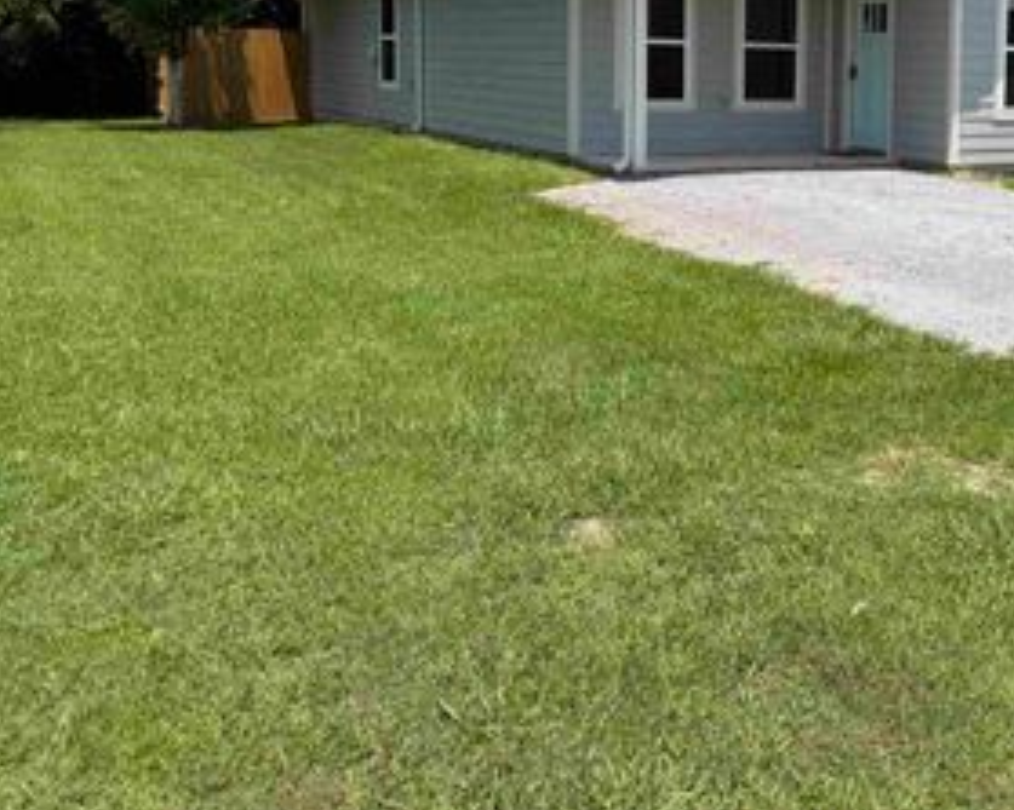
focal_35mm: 42
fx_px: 1260
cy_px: 151
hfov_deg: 41.6
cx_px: 836
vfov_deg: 34.5
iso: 80
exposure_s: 1/4673
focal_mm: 6.76
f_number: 1.78
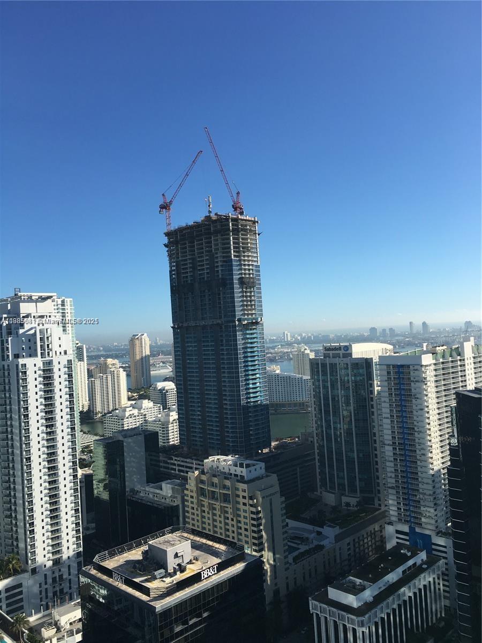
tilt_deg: +1.5
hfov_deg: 48.2
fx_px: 538
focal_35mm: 29
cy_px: 322
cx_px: 241
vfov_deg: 61.7
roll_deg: +3.4
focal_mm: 4.15
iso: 25
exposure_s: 1/1923
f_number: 2.2
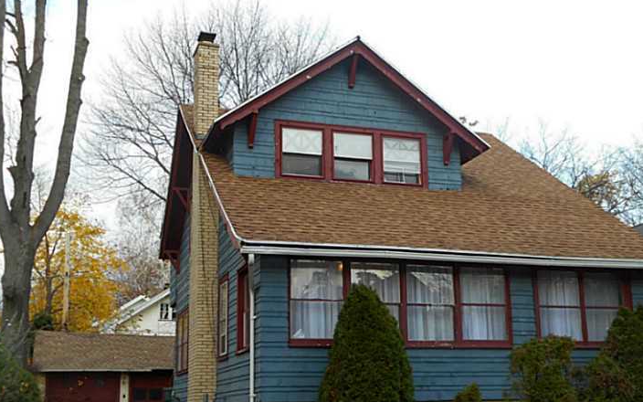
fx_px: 824
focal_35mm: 47
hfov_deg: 42.6
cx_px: 341
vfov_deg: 27.3
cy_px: 252
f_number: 4.5
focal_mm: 6.9
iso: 80
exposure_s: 1/40
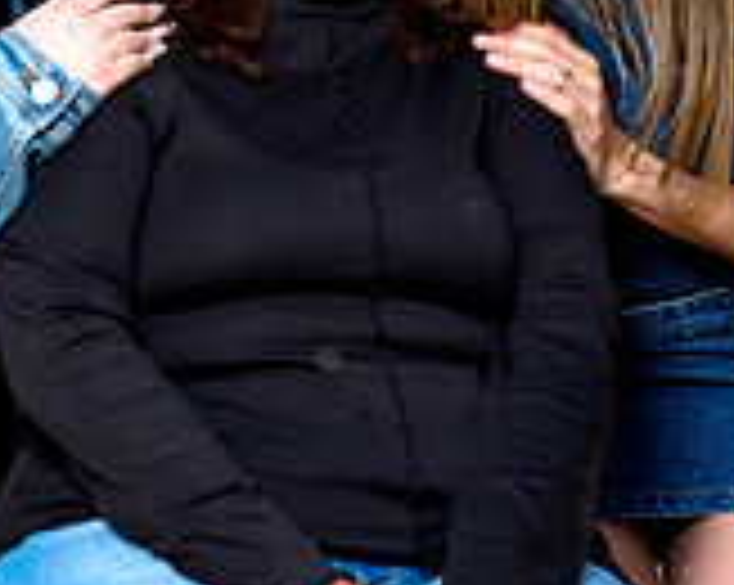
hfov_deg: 7.9
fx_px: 5338
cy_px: 284
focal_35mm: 246
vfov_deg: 6.3
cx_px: 252
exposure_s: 1/160
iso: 640
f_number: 3.2
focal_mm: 95
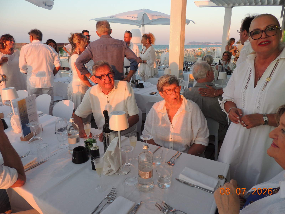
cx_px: 142
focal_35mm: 24
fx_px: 198
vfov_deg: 56.8
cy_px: 107
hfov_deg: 71.6
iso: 100
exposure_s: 1/160
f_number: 3
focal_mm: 4.3
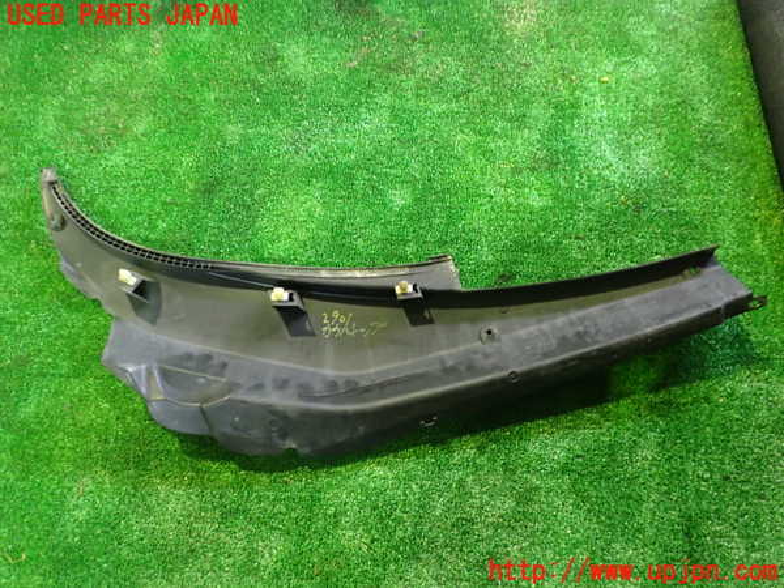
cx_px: 392
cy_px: 294
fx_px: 679
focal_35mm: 30
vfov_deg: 46.8
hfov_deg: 60.0
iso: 800
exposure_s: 1/25
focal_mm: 5.4
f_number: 2.3
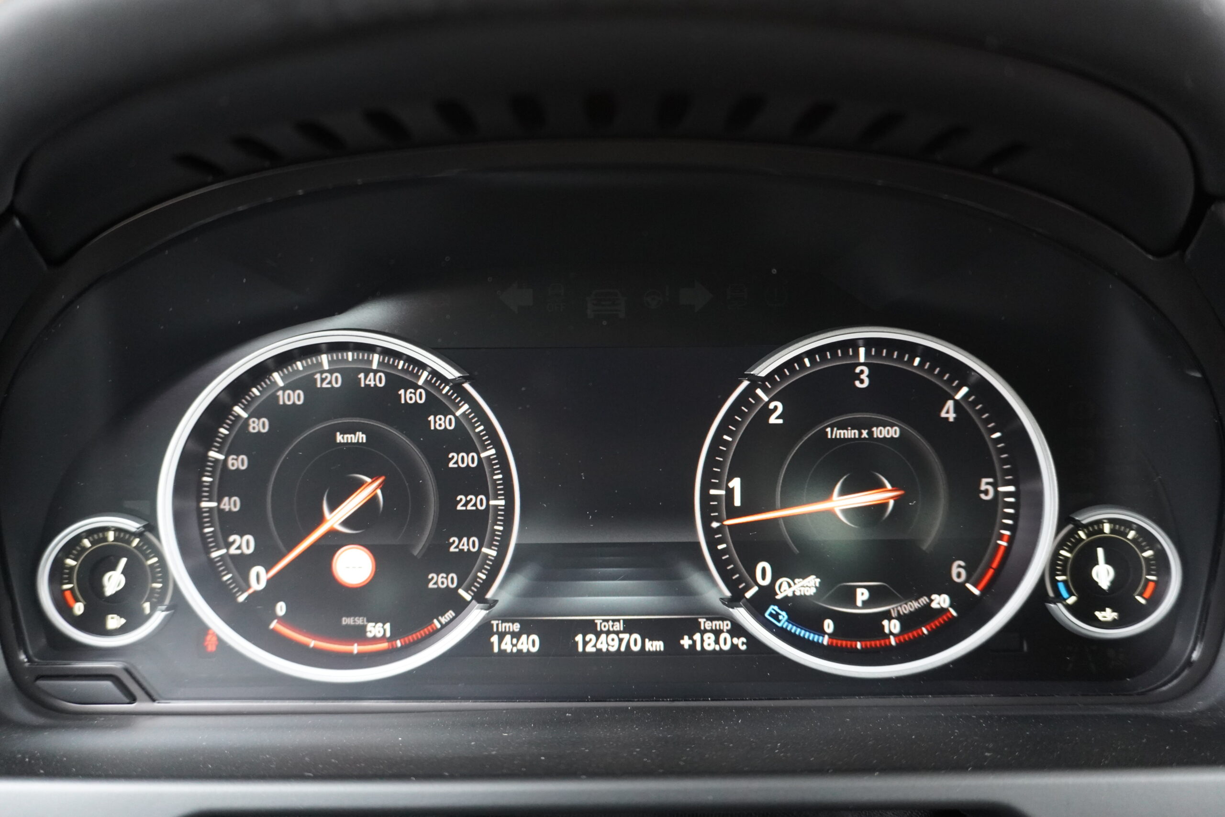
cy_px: 408
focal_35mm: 28
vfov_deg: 45.7
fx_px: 970
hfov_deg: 64.6
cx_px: 612
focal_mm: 19
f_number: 4
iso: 2000
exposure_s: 1/60
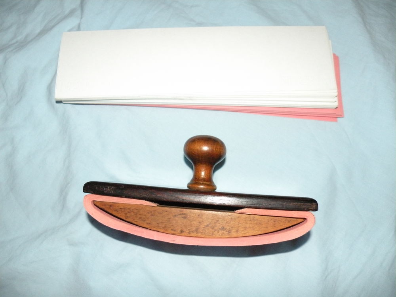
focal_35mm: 27
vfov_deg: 51.4
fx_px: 309
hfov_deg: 65.3
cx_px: 198
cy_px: 148
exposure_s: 1/8
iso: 400
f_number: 2.8
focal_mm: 4.7
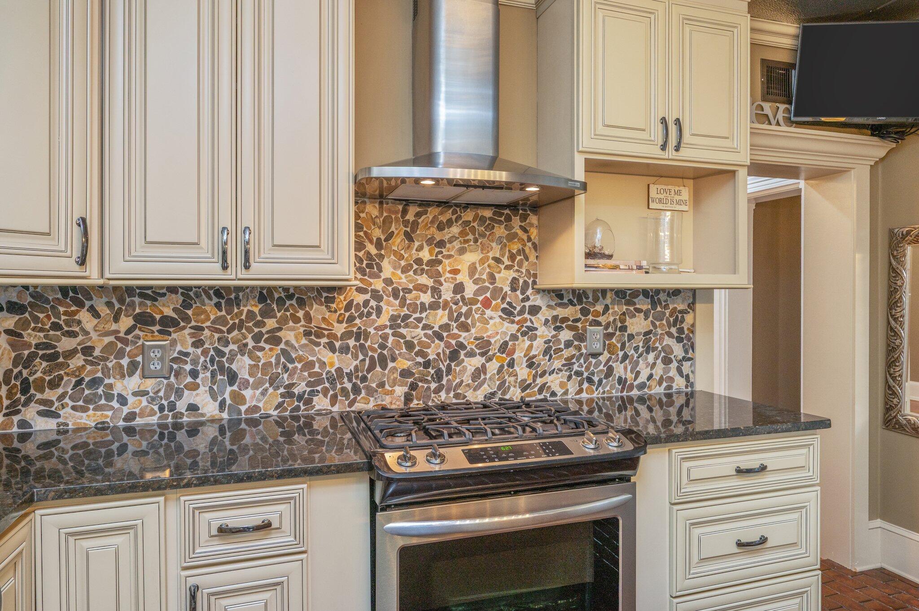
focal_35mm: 22
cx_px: 460
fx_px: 561
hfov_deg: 78.6
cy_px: 306
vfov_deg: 57.1
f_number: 8
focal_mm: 22
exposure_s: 1/25
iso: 640
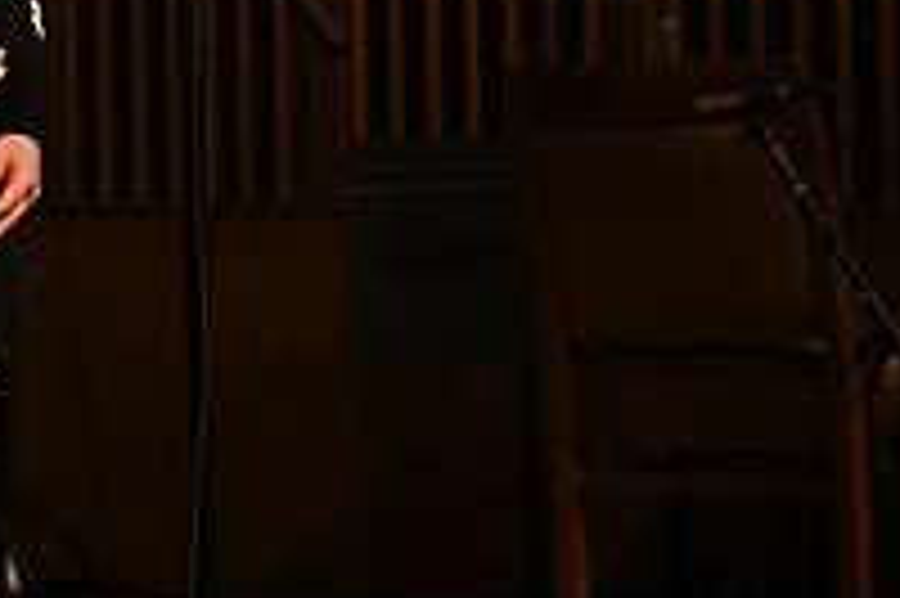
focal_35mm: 206
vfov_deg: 6.6
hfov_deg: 10.0
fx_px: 5146
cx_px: 126
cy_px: -133
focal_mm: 71
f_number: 2.8
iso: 1000
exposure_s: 1/400
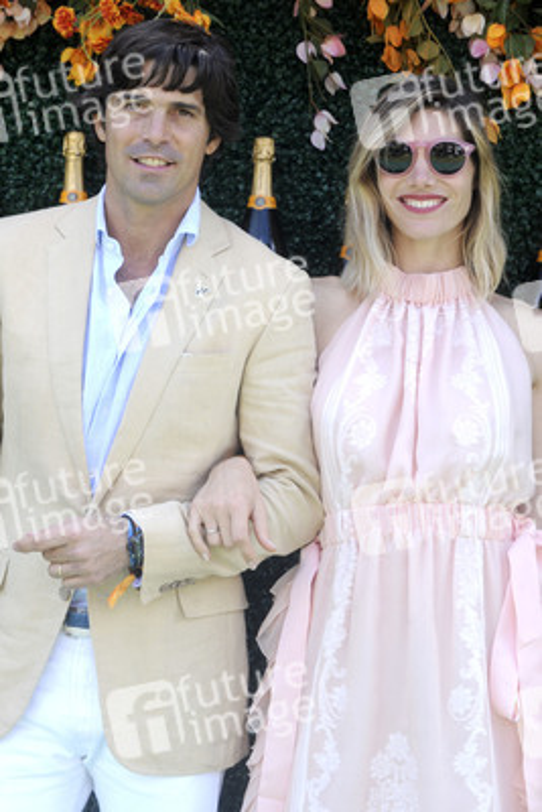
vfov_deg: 22.1
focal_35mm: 92
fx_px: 2076
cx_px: 271
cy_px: 406
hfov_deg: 14.9
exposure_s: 1/640
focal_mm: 92
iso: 640
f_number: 7.1
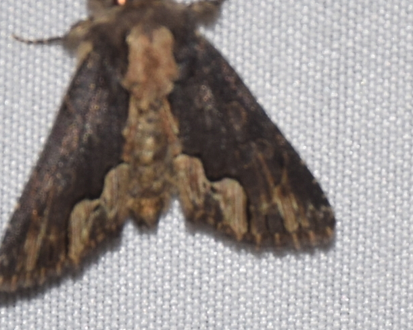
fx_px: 3778
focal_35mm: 309
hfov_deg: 6.3
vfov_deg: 5.0
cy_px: 142
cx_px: 181
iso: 100
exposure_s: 1/160
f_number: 13
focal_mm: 140
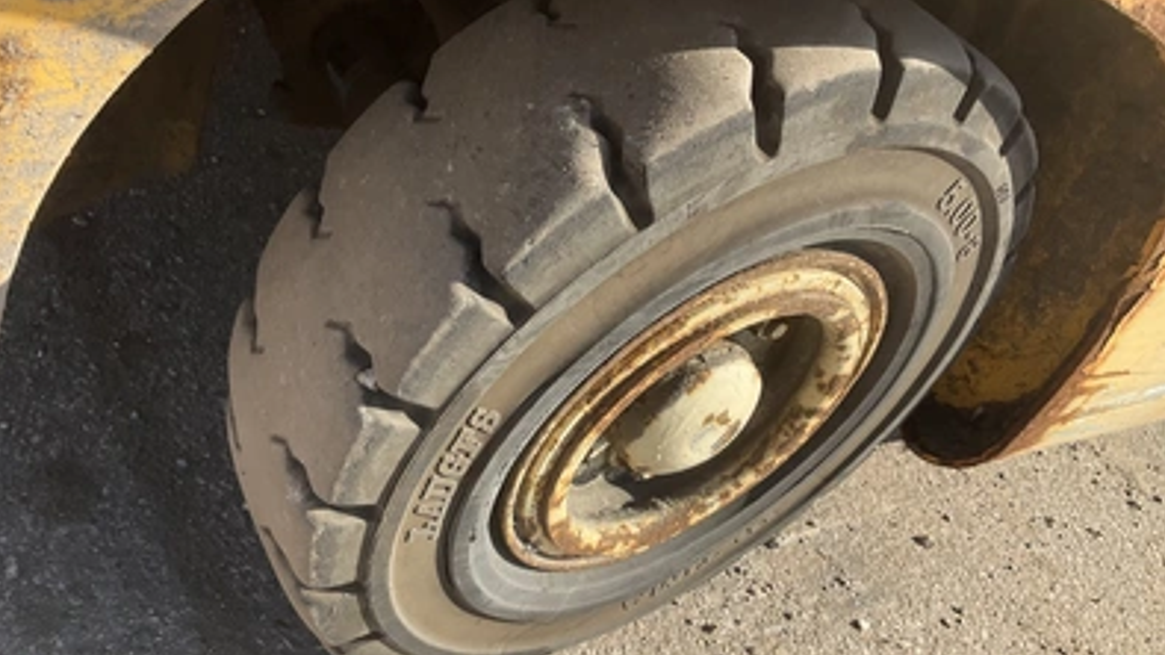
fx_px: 988
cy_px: 360
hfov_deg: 61.0
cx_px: 578
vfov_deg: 36.6
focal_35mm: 32
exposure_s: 1/792
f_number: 1.8
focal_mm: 3
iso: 25
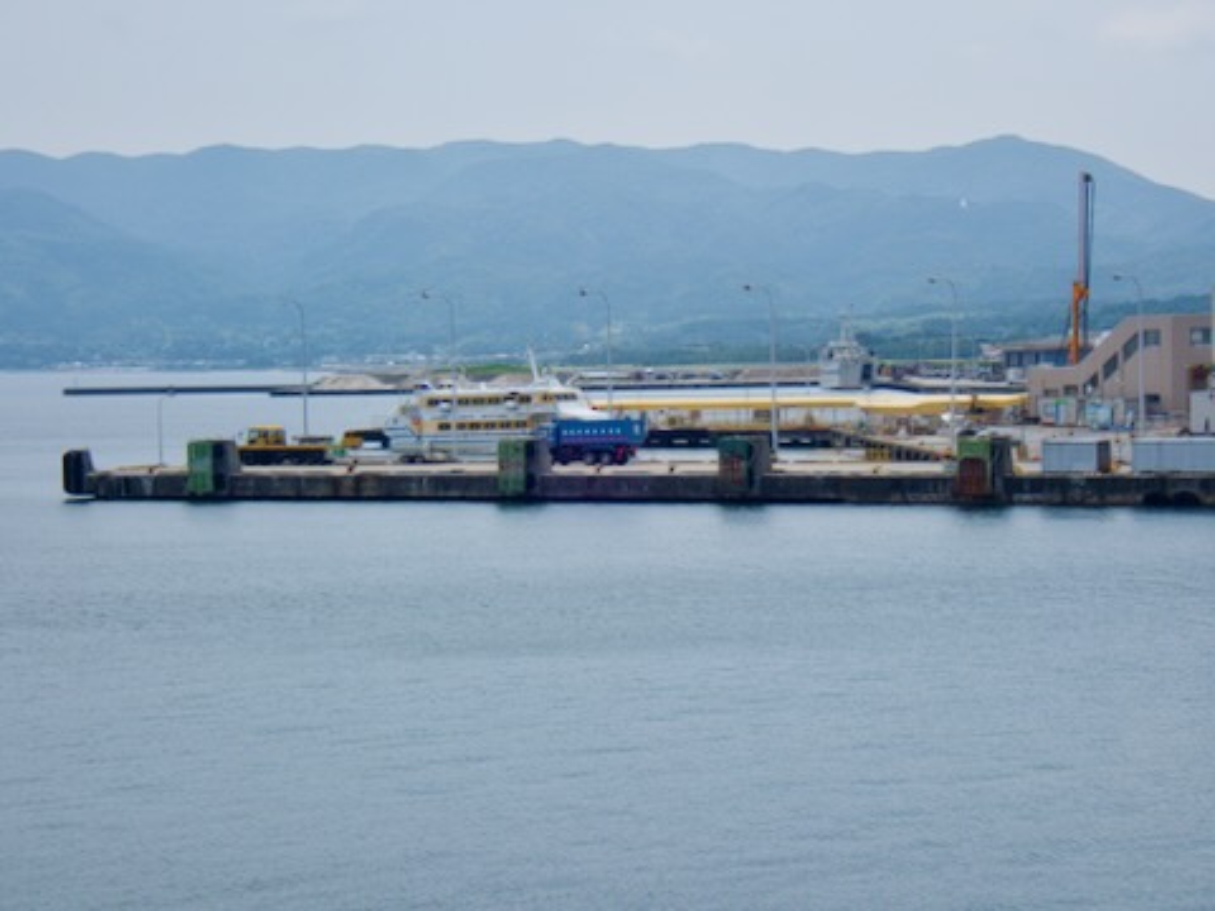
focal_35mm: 100
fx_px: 3510
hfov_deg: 19.6
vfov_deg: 14.8
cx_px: 608
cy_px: 456
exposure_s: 1/400
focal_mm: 18
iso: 100
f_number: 6.3
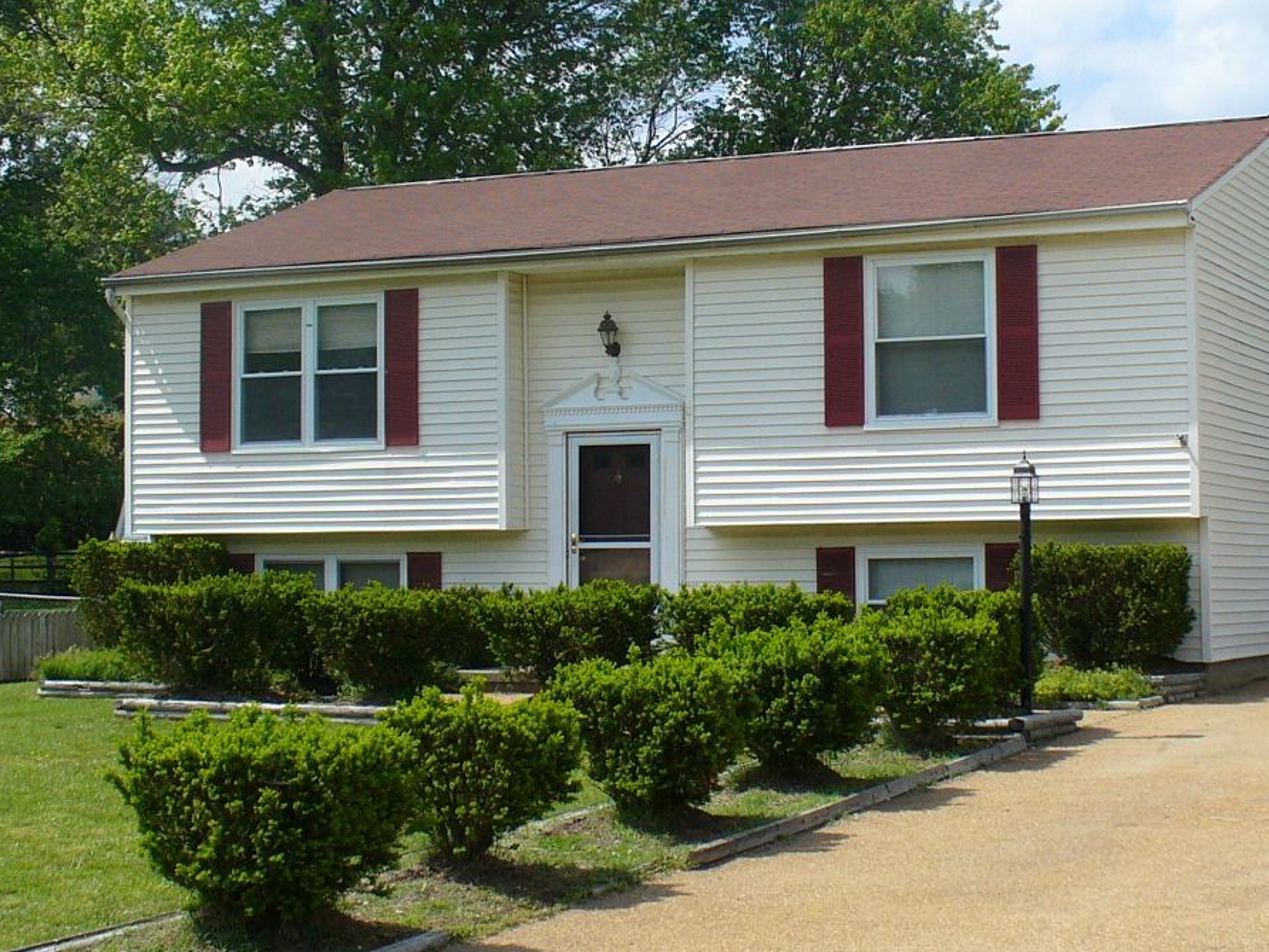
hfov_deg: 29.3
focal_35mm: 66
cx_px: 733
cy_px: 418
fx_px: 2420
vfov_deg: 22.2
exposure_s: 1/320
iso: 80
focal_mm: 6.1
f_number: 5.6
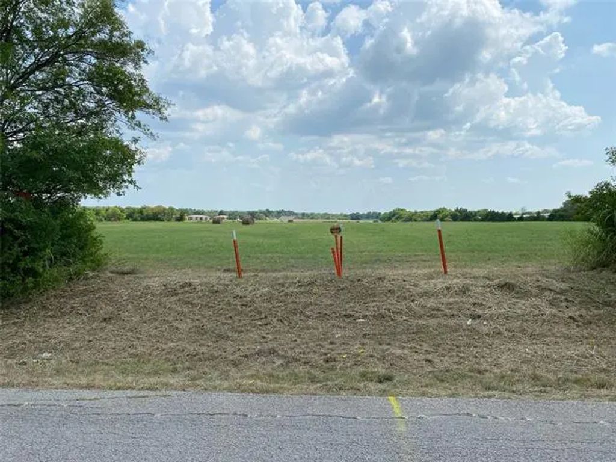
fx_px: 463
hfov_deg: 67.3
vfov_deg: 53.1
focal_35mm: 26
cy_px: 231
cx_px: 308
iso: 32
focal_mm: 4.25
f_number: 1.8
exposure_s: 1/4444
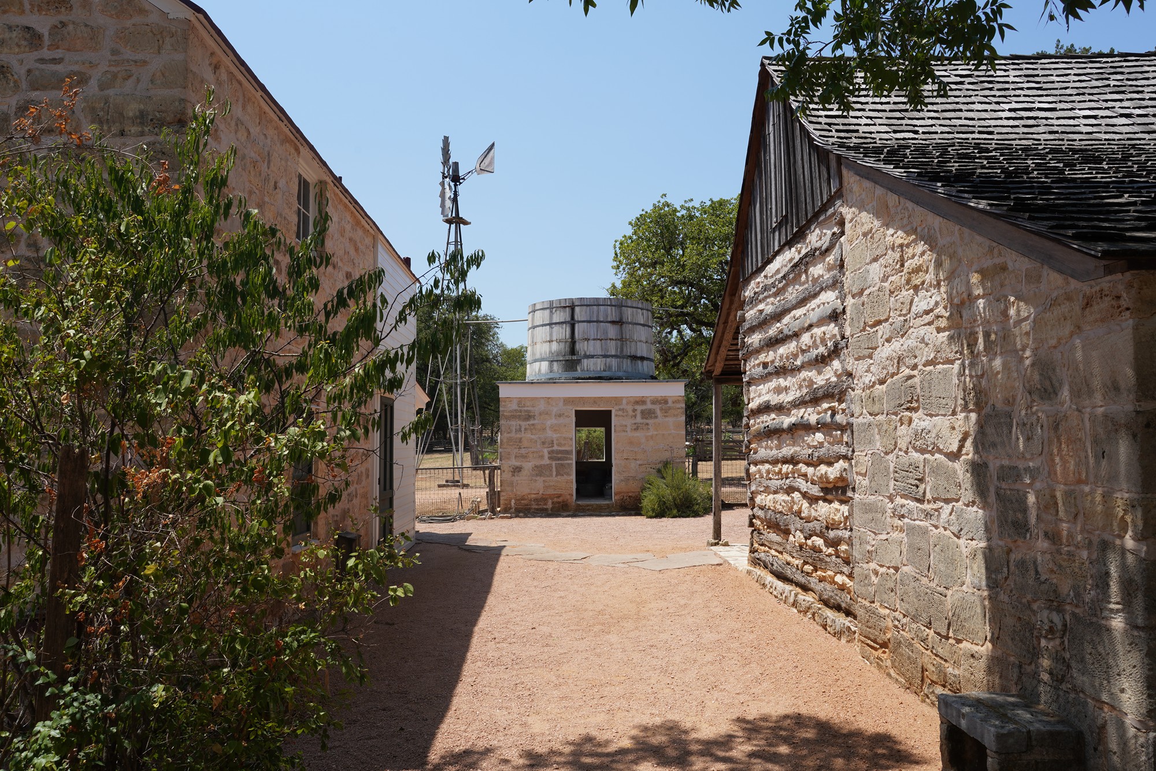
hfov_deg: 65.5
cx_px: 578
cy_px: 386
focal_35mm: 28
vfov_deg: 46.4
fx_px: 899
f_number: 14
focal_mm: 28
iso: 100
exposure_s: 1/100
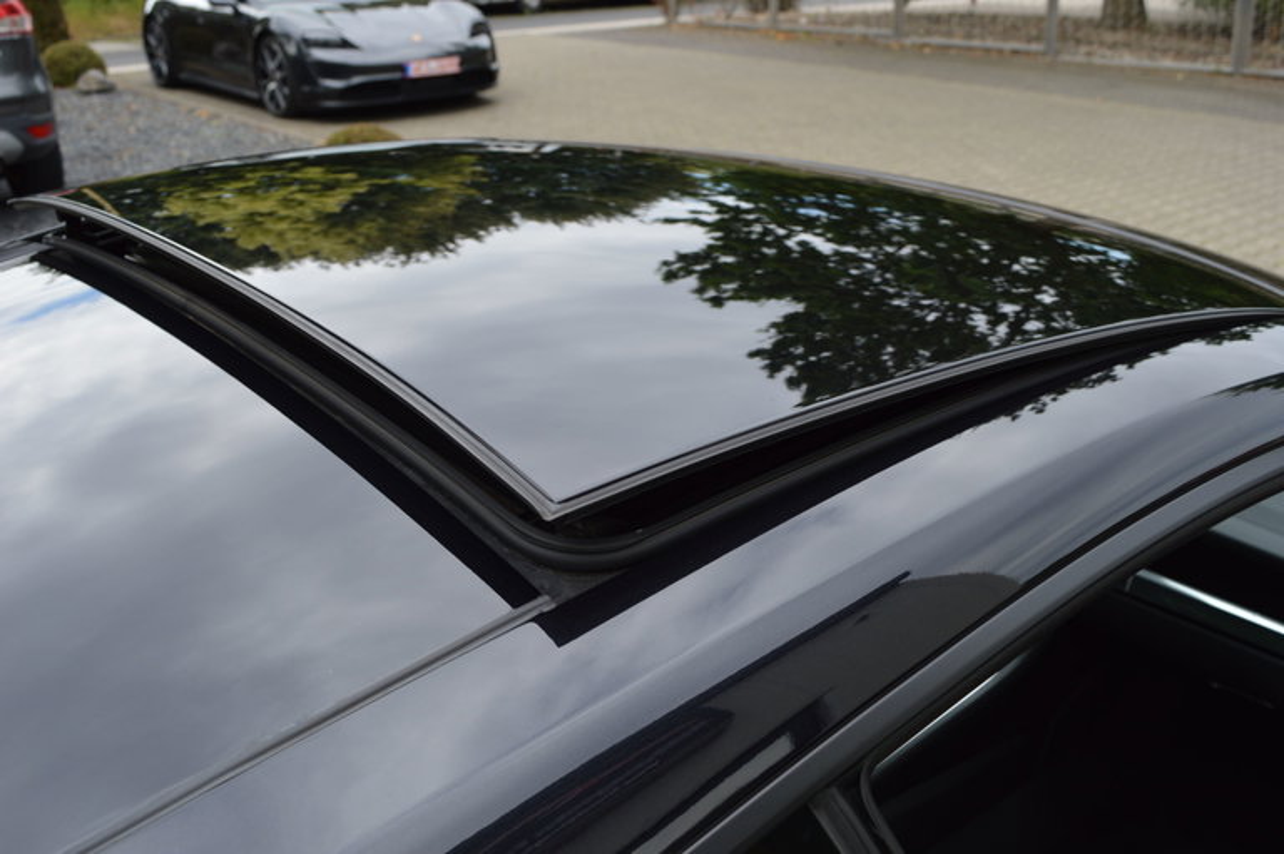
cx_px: 642
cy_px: 427
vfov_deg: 38.3
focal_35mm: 34
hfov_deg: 55.1
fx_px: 1230
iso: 100
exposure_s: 1/160
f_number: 6.3
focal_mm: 23
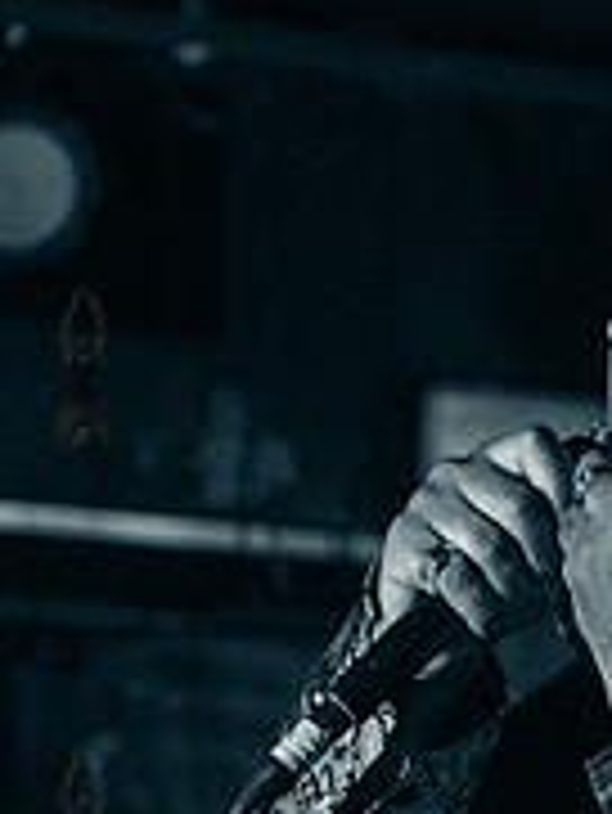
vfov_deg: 8.2
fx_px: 5698
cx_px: 750
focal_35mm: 242
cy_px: 561
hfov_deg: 6.1
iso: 4000
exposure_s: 1/320
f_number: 2.8
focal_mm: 58
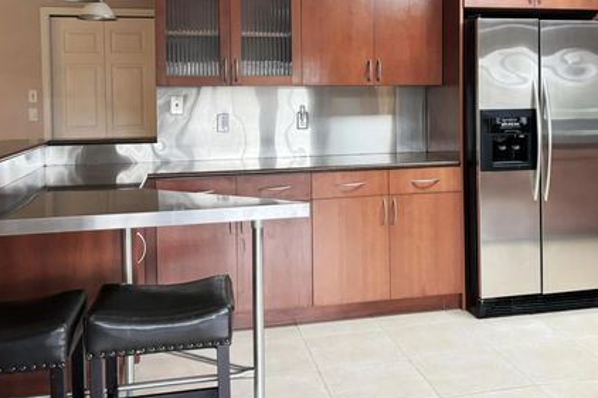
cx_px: 371
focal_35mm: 41
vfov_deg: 32.1
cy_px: 112
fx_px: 681
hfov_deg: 47.0
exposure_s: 1/60
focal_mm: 5.96
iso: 200
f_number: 1.6
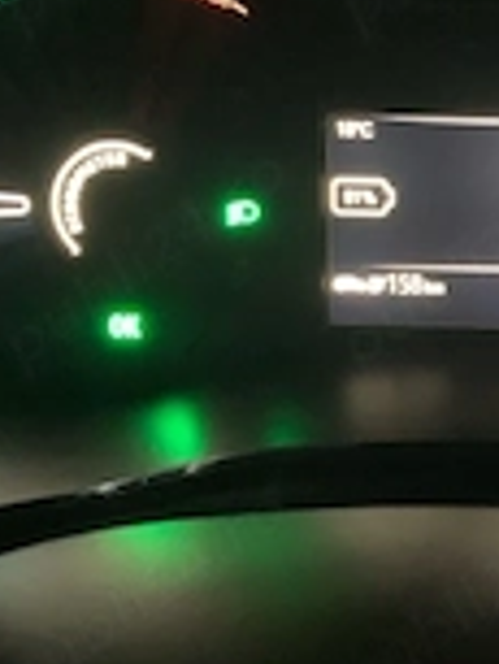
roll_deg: -1.6
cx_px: 568
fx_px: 1305
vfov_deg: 28.5
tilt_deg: -31.9
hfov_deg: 20.5
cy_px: 312
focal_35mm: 68
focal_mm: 4.25
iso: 1000
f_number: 1.8
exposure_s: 1/4
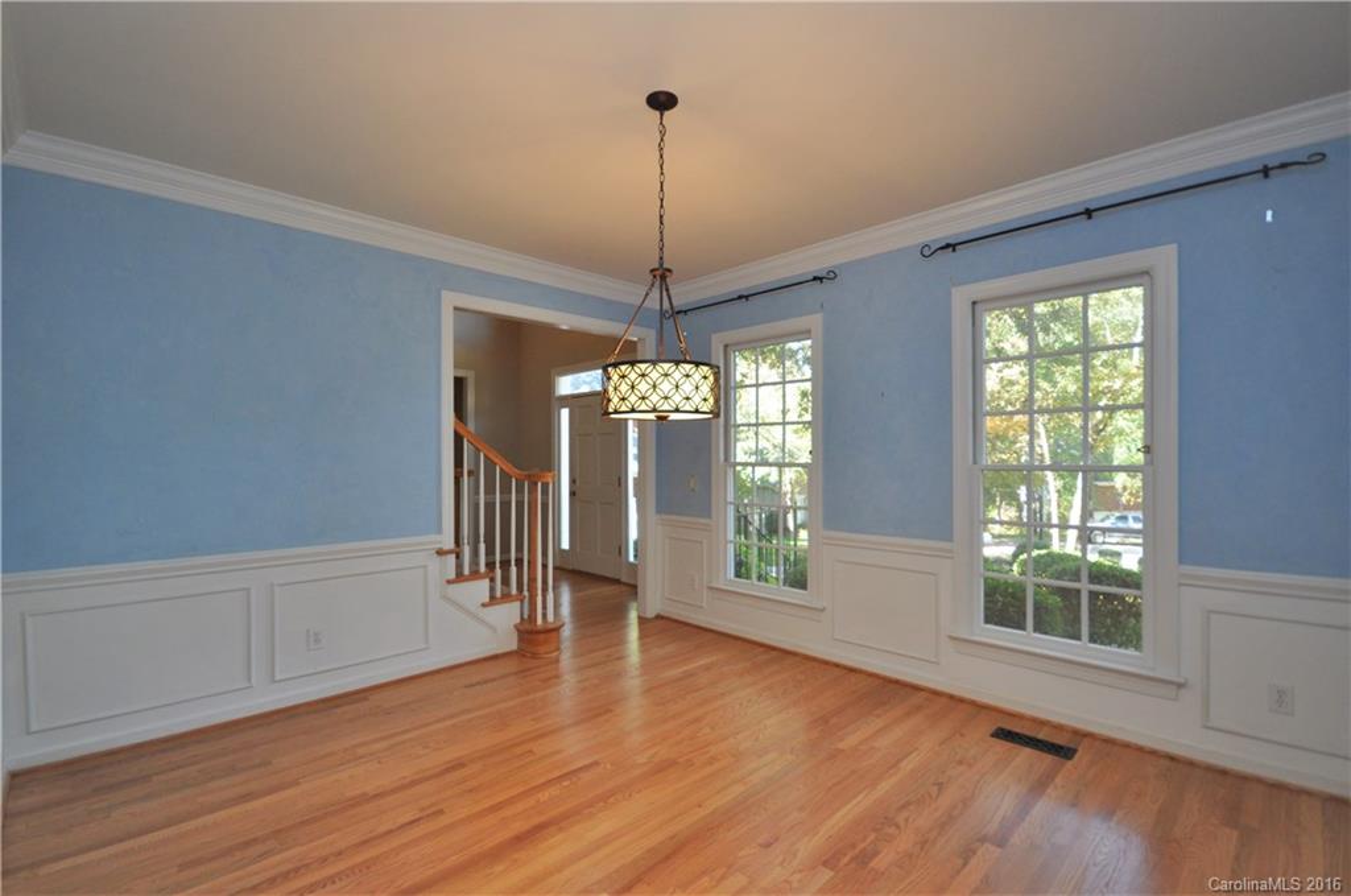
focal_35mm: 16
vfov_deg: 71.9
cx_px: 676
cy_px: 448
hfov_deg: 95.1
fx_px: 618
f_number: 4.2
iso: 560
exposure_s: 1/60
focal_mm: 11
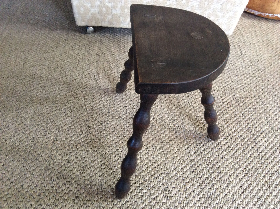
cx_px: 140
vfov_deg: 44.1
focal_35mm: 32
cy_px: 104
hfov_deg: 56.9
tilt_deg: -45.9
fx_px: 258
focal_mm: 3.3
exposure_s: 1/25
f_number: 2.4
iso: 160
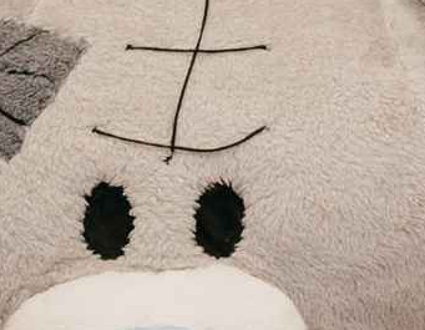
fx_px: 3918
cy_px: 757
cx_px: -1171
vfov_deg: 4.7
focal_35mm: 315
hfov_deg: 5.5
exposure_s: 1/160
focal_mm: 35
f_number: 4
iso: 400
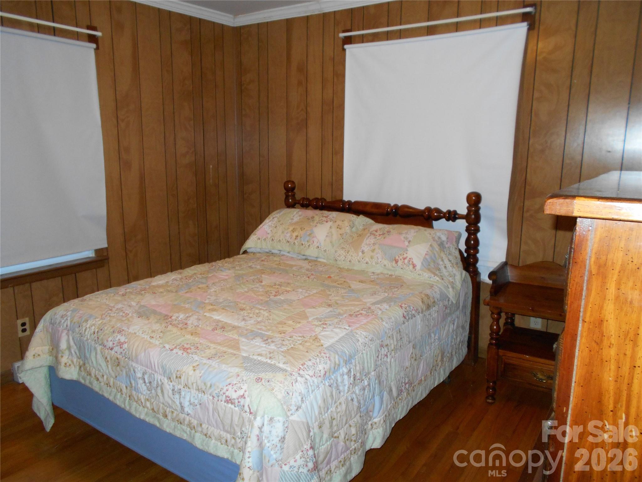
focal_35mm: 26
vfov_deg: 53.1
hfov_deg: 67.3
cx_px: 321
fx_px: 482
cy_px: 241
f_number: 3.2
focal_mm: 4.6
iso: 320
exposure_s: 1/25
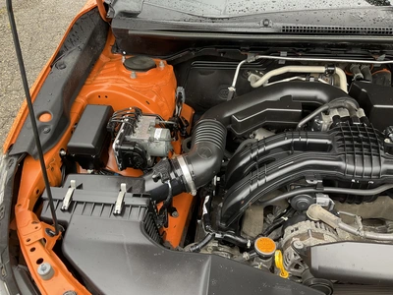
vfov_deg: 48.2
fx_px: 329
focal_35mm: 29
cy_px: 148
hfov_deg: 61.7
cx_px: 196
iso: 64
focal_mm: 3
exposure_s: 1/99
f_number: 1.8
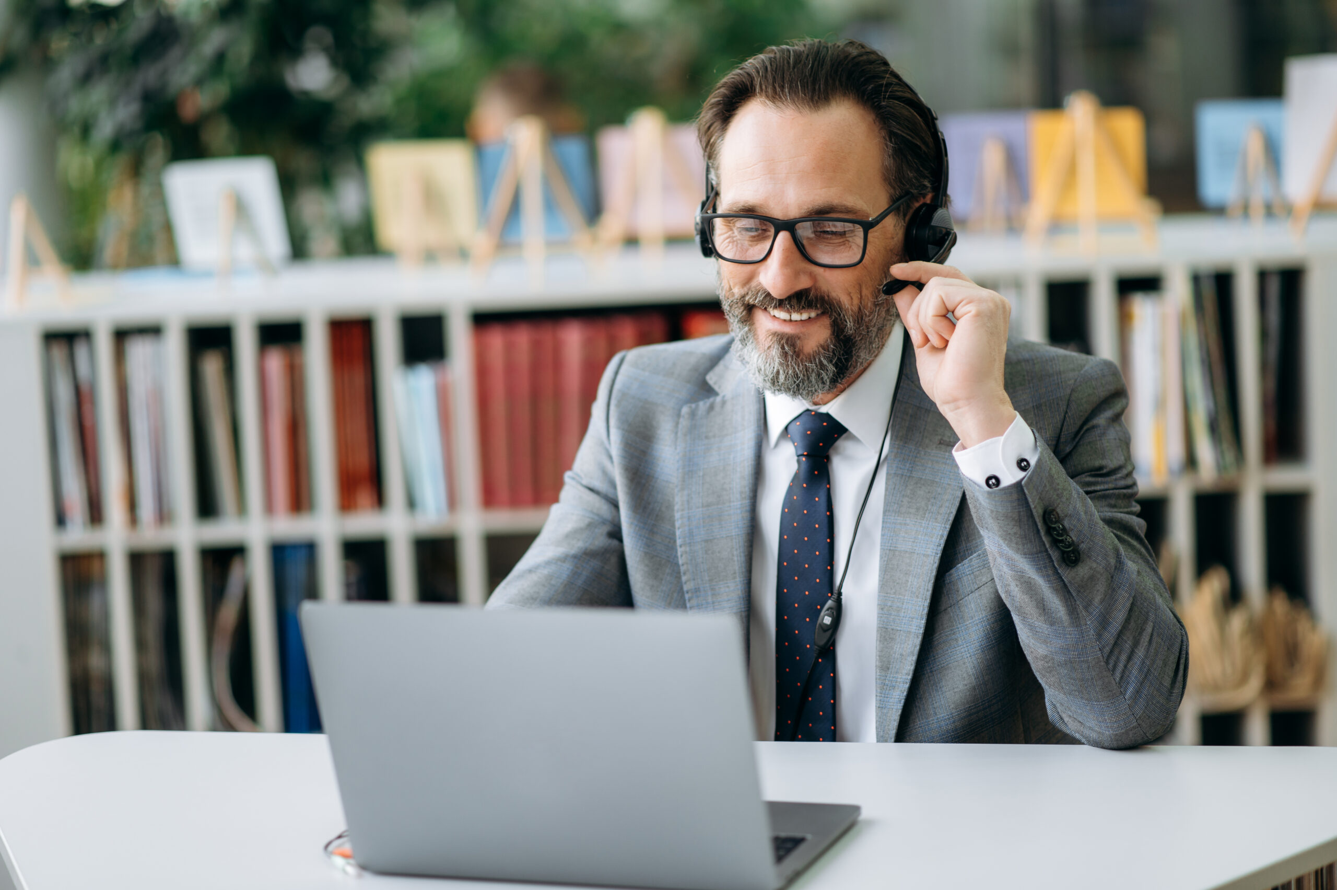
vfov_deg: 16.0
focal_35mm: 85
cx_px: 668
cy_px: 445
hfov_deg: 23.9
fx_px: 3154
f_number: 2
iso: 160
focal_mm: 85
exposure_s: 1/200
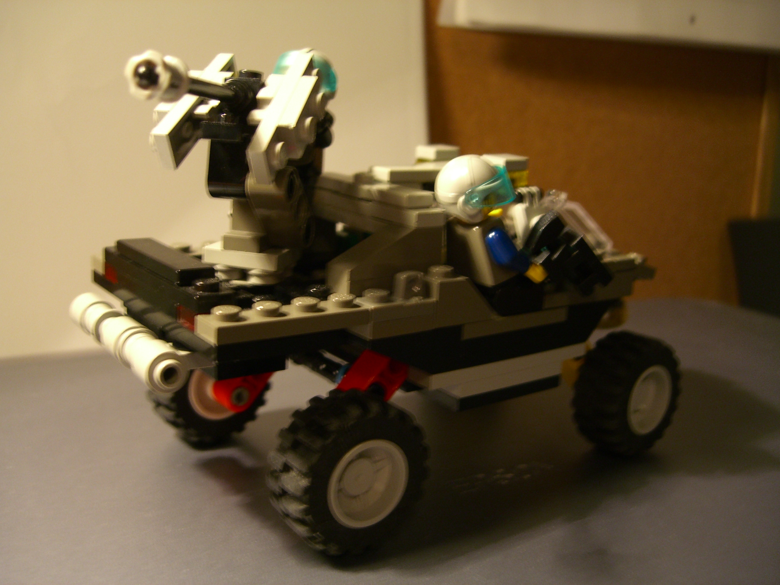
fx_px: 856
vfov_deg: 37.7
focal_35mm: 38
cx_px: 390
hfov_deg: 49.0
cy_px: 292
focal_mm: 7.9
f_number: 2.8
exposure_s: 1/8
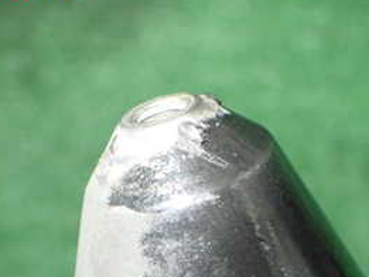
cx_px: 252
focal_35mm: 69
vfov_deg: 20.5
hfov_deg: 27.9
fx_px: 736
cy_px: 288
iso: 800
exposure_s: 1/60
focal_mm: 5.4
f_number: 2.3
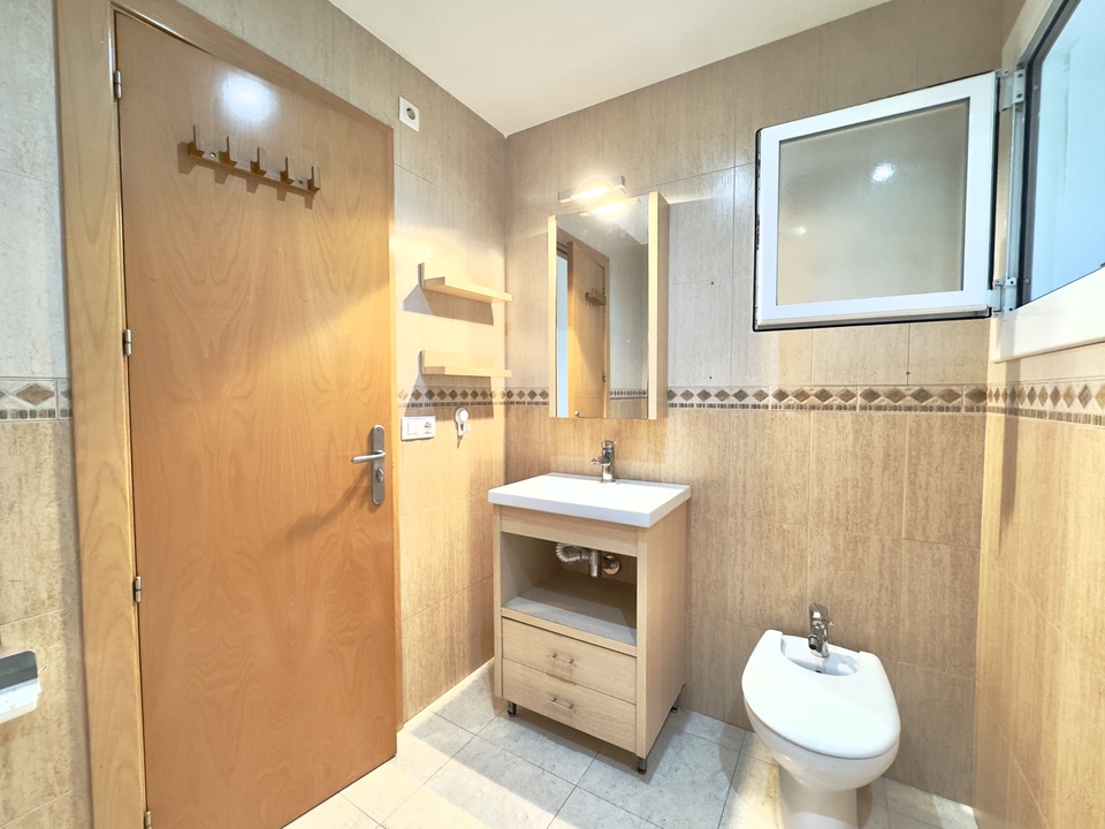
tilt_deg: -3.0
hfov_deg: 102.1
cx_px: 552
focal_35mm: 14
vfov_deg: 85.7
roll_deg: -1.7
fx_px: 447
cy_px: 414
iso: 320
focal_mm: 2.22
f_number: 2.2
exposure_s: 1/100
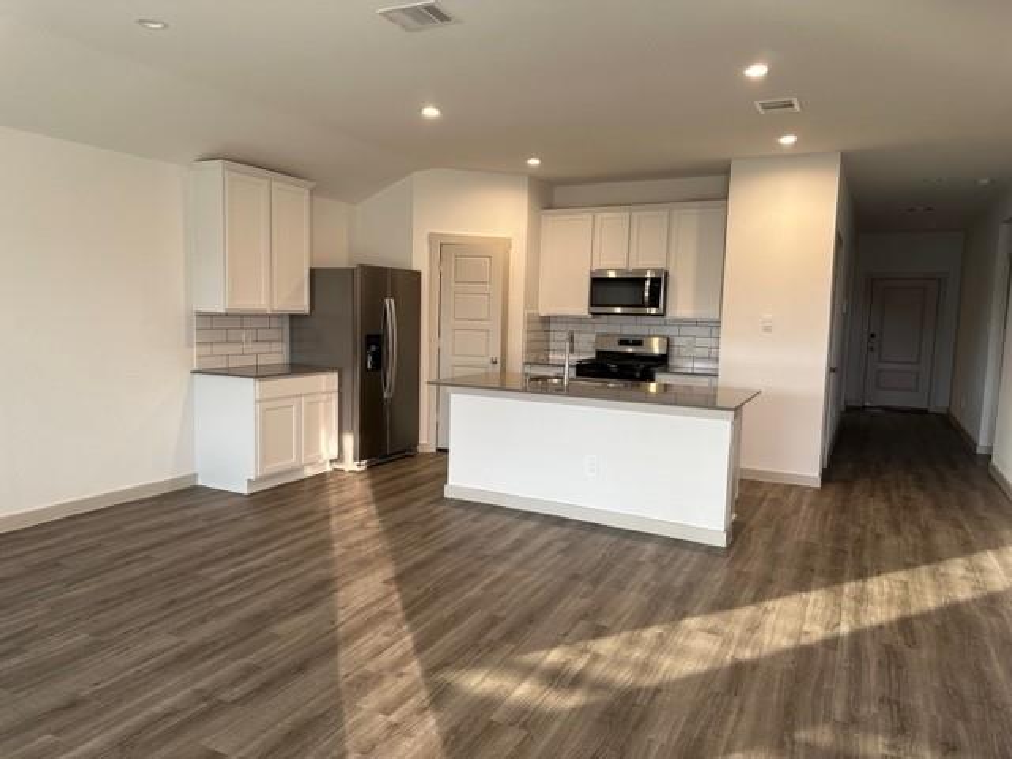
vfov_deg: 56.8
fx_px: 702
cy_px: 380
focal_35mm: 24
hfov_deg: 71.6
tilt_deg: -5.4
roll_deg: -2.2
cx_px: 506
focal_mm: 6.86
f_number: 1.78
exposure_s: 1/120
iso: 160
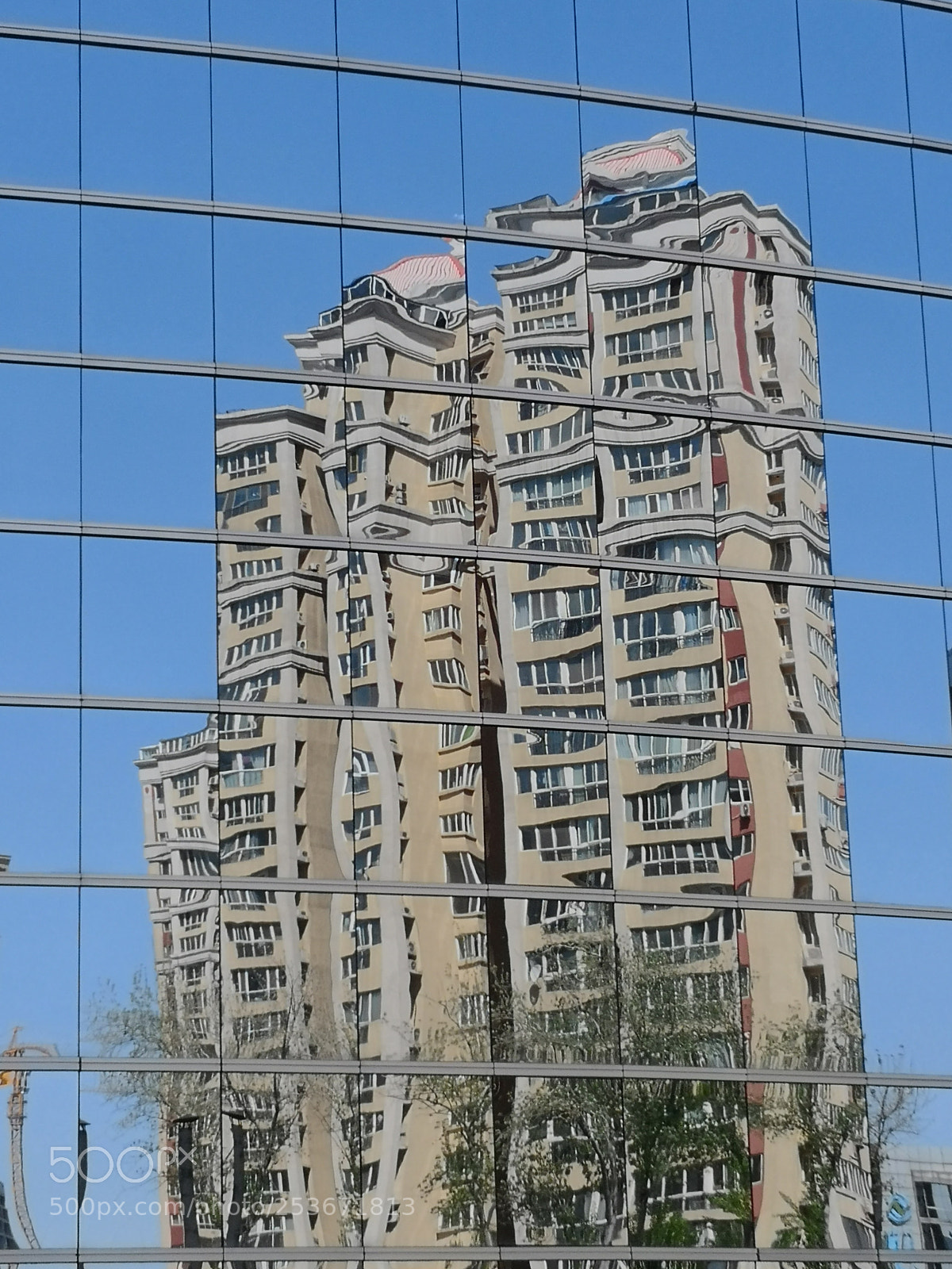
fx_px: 2897
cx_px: 476
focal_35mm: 79
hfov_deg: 18.7
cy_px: 634
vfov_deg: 24.7
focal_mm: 3.95
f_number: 1.6
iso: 50
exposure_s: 1/1157
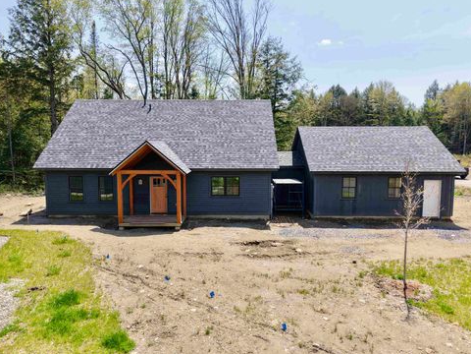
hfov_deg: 69.4
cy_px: 173
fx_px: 340
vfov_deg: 54.9
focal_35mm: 25
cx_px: 234
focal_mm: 8.67
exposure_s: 1/160
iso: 360
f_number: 1.8
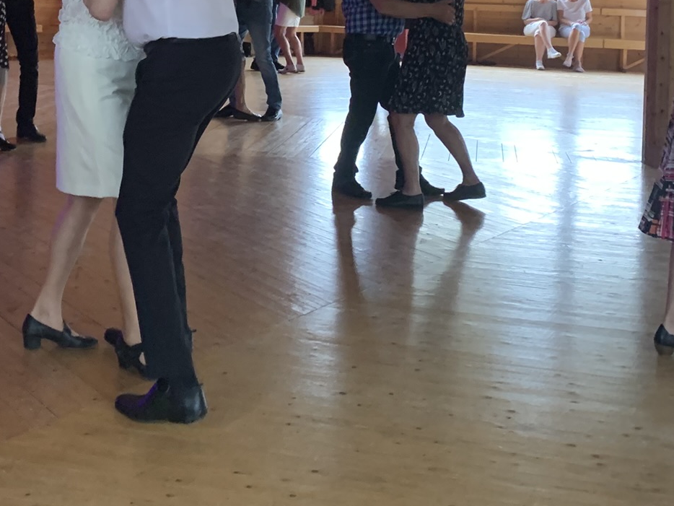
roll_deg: -1.3
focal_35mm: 57
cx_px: 179
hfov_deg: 33.2
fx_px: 1110
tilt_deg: -1.5
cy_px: -9
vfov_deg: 24.4
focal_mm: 4.25
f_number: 1.8
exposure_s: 1/33
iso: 320
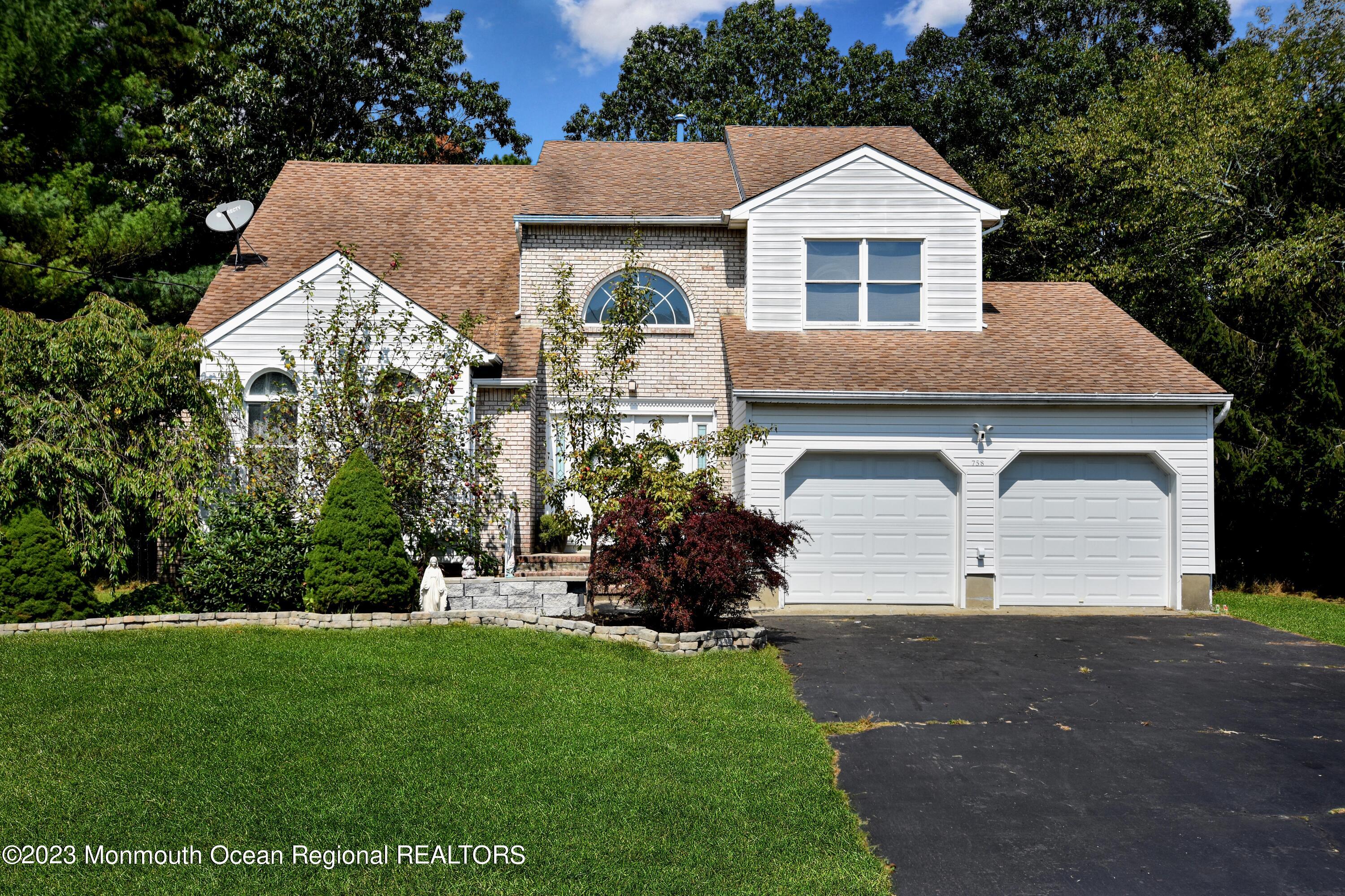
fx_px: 1345
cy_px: 448
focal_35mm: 36
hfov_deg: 53.1
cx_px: 672
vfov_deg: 36.9
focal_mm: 24
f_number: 8
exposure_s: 1/2500
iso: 250
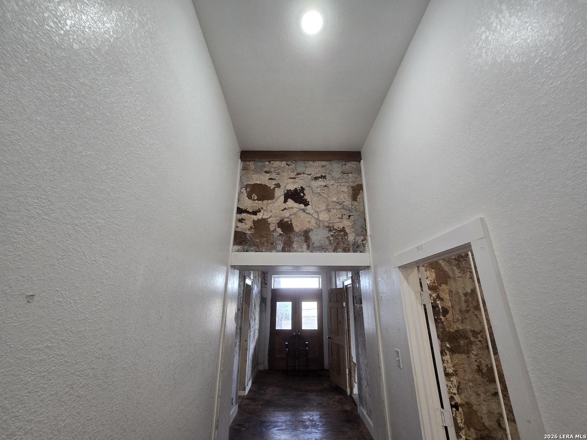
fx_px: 220
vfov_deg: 89.9
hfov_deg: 106.2
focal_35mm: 13
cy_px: 220
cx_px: 294
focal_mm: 2.2
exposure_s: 1/60
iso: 160
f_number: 2.2
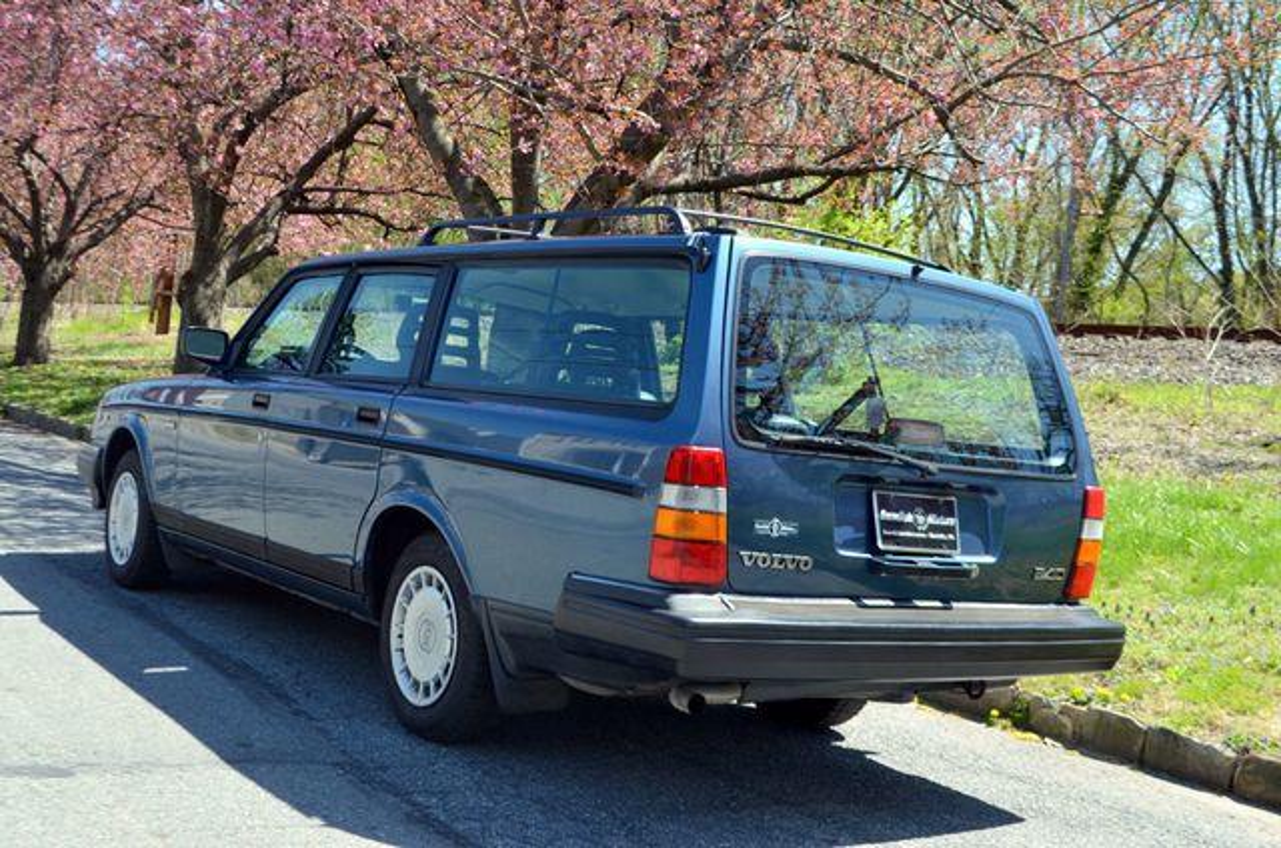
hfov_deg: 45.0
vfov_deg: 30.7
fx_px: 1545
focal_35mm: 44
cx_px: 640
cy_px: 424
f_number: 7.1
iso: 200
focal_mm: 29
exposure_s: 1/200
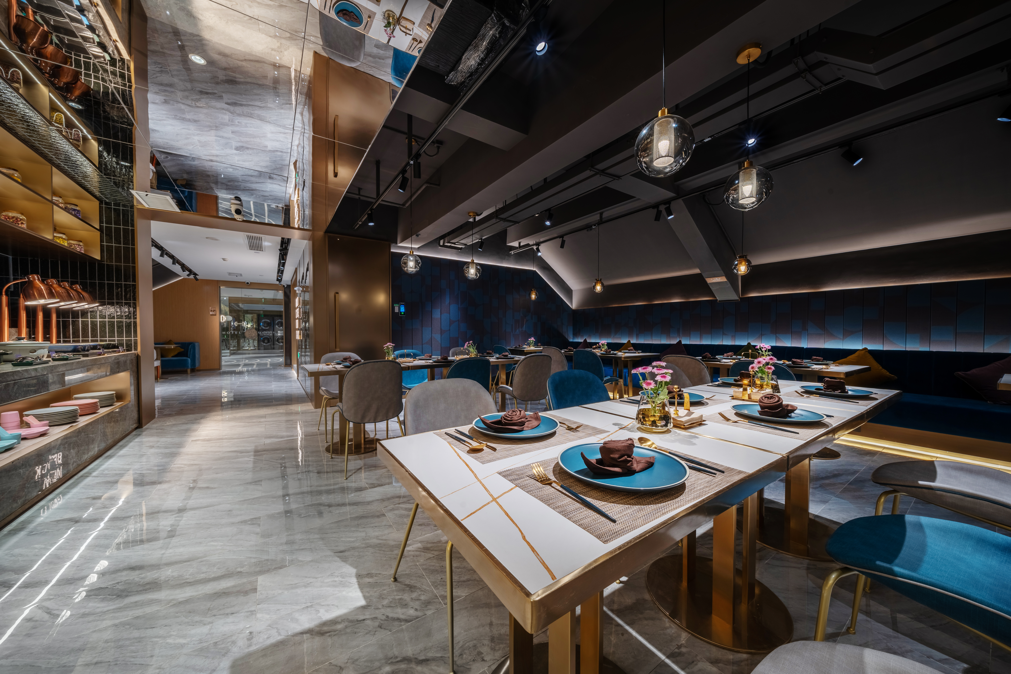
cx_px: 506
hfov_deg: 112.6
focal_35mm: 12
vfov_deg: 90.0
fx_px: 337
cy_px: 337
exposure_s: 1/10
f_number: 13
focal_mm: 12
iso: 100
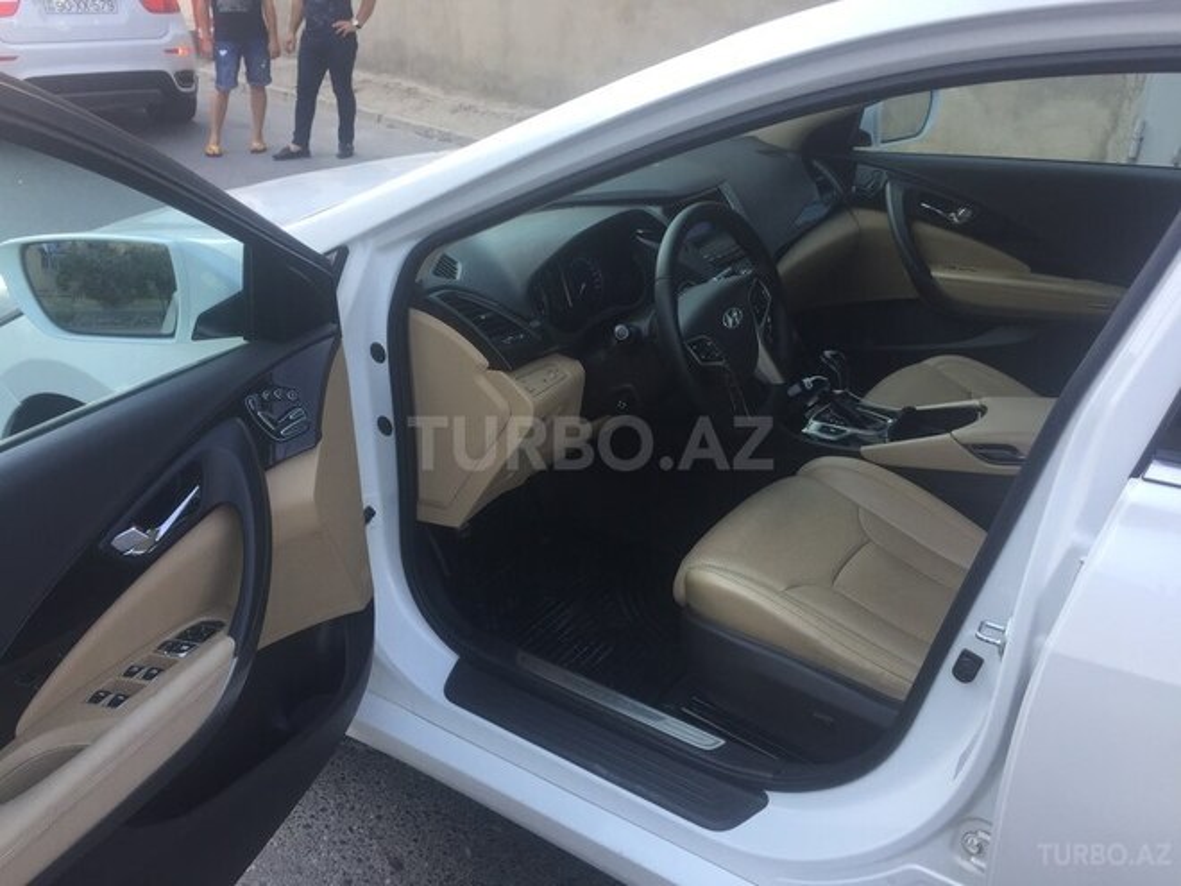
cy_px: 443
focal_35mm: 29
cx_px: 590
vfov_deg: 48.2
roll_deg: +0.2
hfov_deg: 61.7
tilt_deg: -24.1
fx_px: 989
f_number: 2.2
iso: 32
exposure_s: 1/230
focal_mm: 4.15
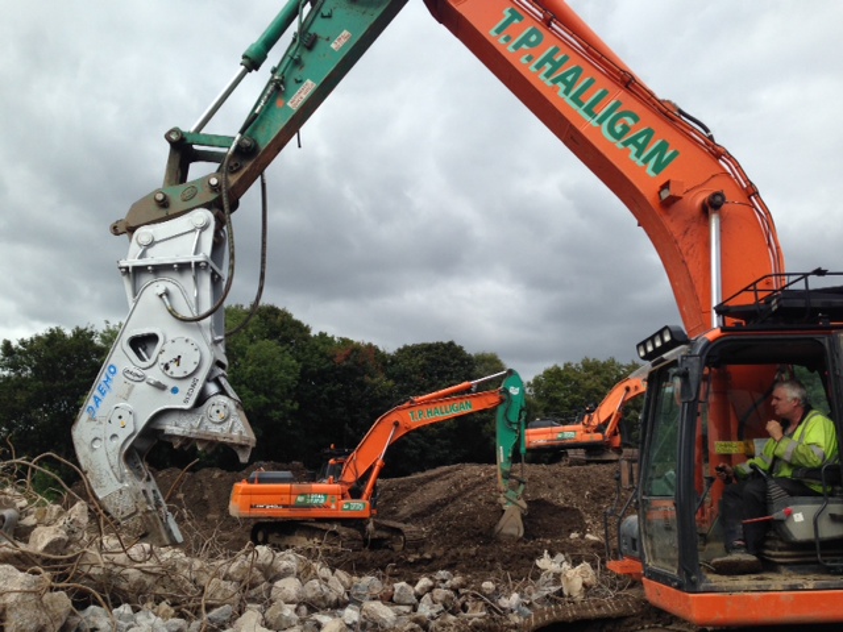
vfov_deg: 42.9
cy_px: 316
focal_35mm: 33
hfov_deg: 55.4
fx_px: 804
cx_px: 422
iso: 50
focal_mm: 4.12
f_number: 2.4
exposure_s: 1/1085
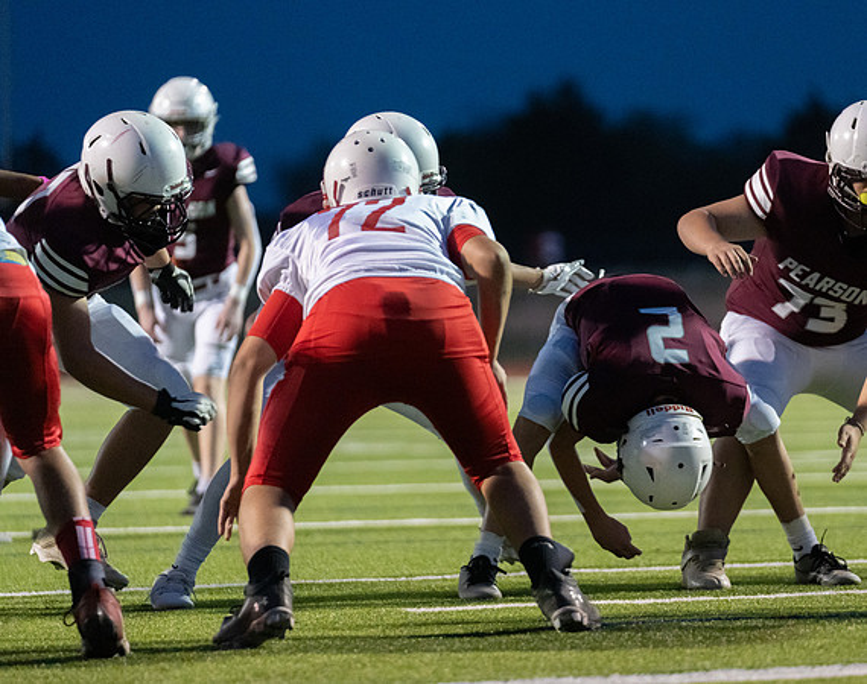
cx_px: 585
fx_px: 5674
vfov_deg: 6.9
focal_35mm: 222
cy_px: 382
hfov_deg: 8.7
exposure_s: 1/1000
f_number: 2.8
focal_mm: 173
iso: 8000
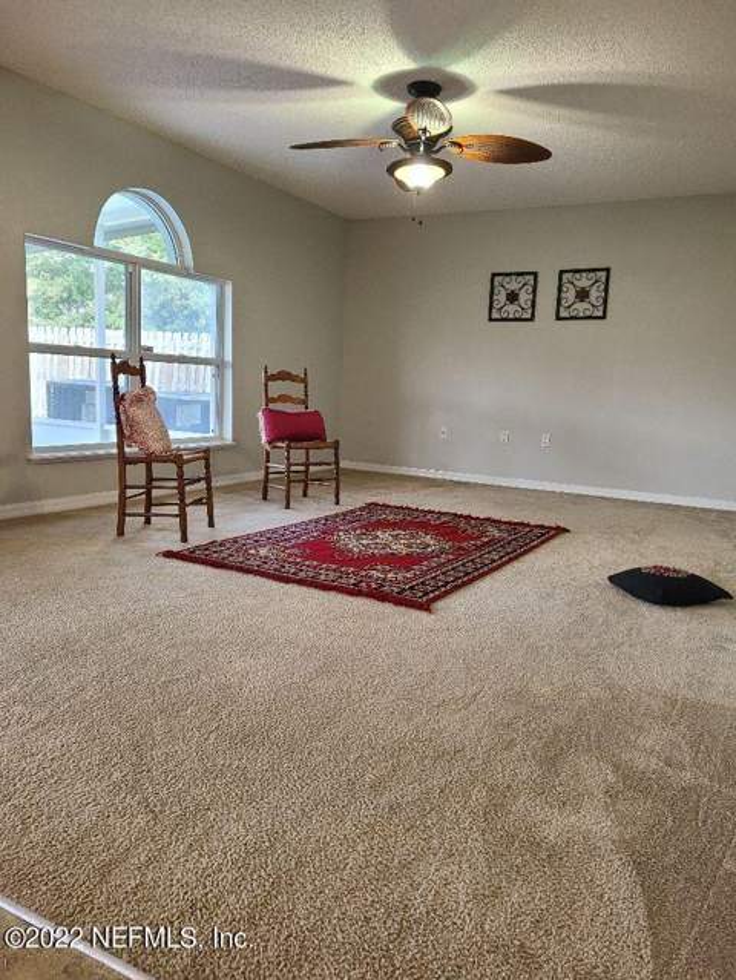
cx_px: 368
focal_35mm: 26
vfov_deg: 67.3
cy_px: 490
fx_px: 736
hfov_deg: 53.1
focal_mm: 5.4
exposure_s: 1/60
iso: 200
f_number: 1.8
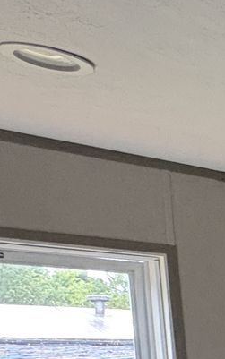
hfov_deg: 9.8
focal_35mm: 74
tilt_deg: -5.9
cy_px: 432
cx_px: 767
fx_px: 725
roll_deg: +0.4
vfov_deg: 25.1
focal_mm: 2.22
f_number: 2.2
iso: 500
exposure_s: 1/60
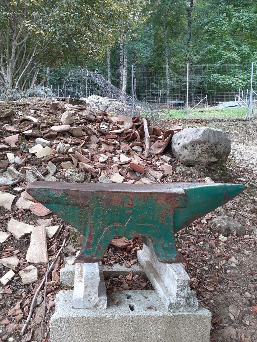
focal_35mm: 27
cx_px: 128
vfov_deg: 65.3
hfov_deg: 51.4
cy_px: 171
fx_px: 267
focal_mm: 3.6
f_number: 1.9
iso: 64
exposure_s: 1/100
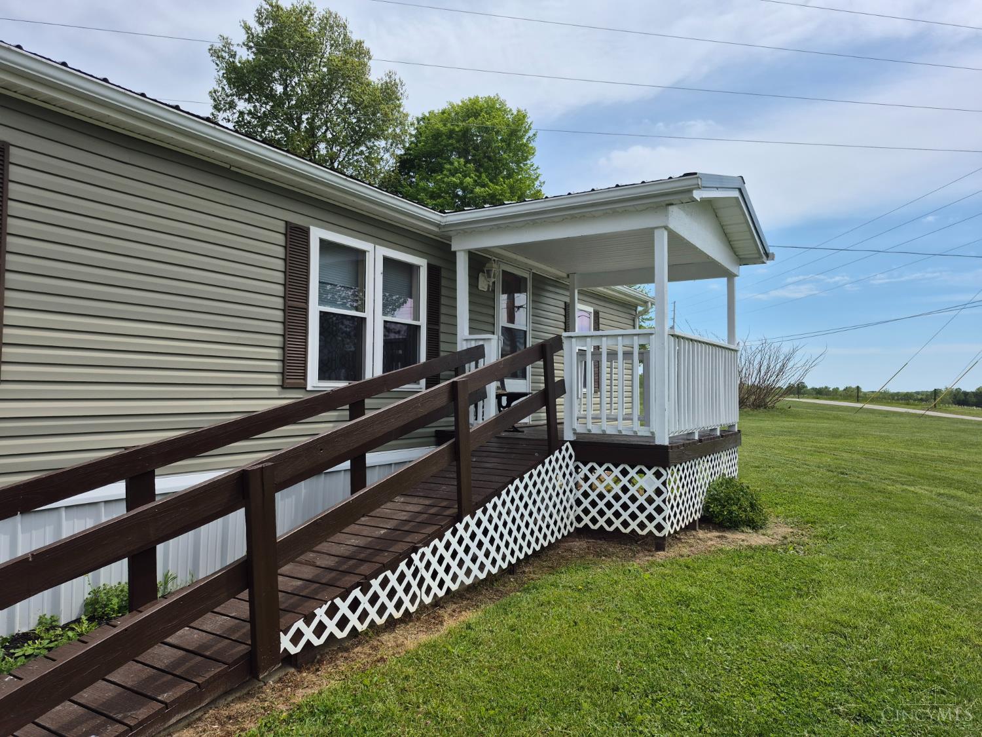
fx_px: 652
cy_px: 368
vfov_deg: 58.9
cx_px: 491
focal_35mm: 23
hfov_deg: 73.9
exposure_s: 1/2576
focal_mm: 5.4
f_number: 1.8
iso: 25
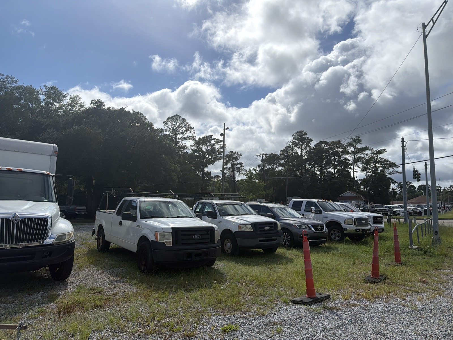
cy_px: 170
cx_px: 226
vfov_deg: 56.8
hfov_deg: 71.6
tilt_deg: +6.3
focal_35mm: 24
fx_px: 314
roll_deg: -1.1
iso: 100
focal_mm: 6.76
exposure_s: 1/17544
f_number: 1.78
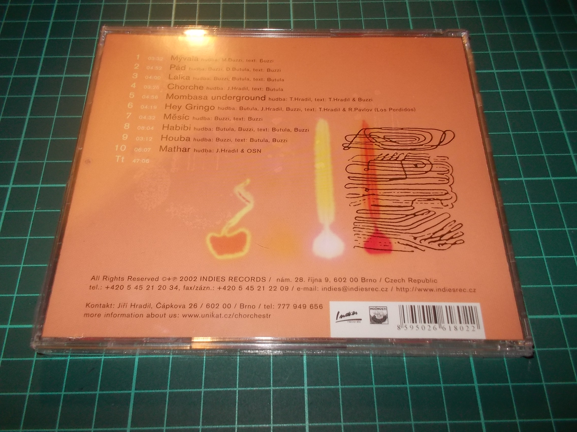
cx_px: 288
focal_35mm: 29
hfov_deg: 61.7
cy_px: 216
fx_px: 483
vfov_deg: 48.2
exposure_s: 1/30
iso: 200
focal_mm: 4.1
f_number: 3.3
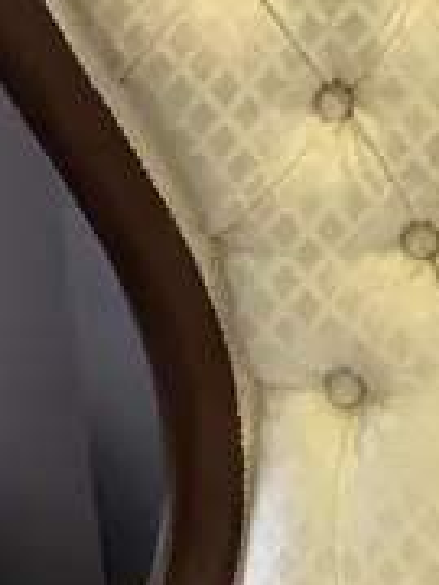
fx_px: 2790
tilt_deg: -31.8
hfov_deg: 8.9
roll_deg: -1.3
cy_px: 728
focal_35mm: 165
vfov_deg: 11.7
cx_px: 566
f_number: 2.2
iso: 32
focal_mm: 4.15
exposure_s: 1/33
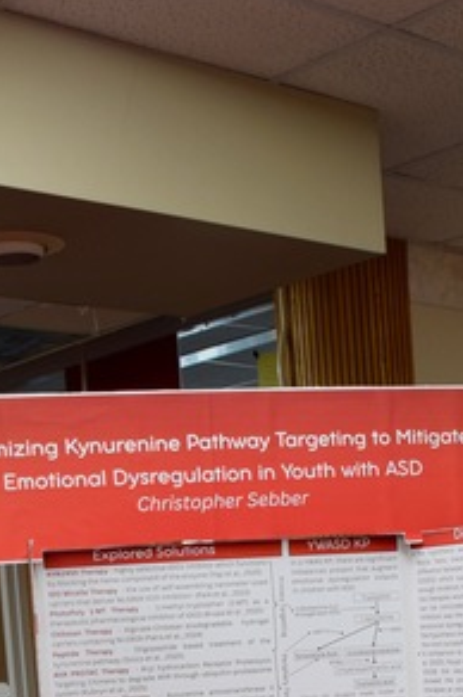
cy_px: 792
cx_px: 393
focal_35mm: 74
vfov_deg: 25.2
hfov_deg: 18.2
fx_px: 1431
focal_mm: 18
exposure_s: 1/60
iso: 400
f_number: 4.5
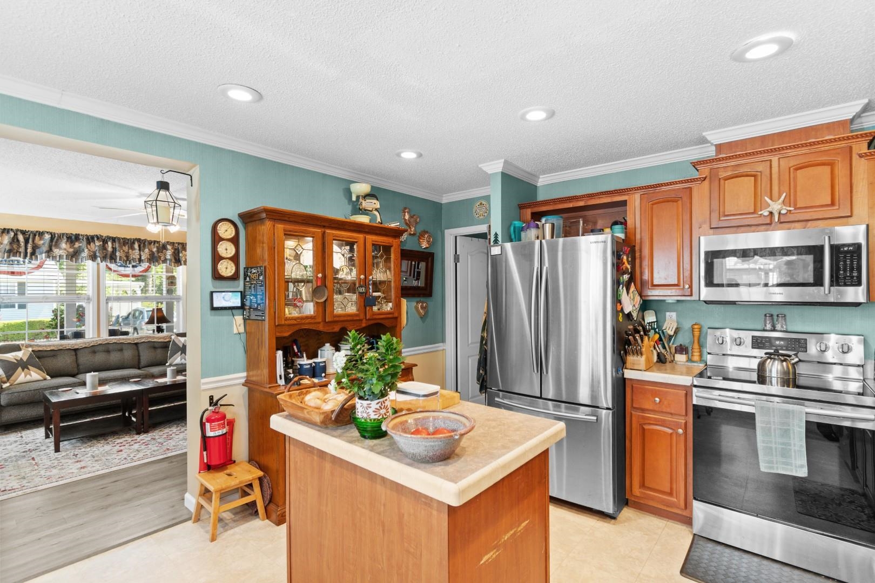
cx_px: 438
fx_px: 389
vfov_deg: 73.7
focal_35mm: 16
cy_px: 292
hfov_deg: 96.7
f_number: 4.8
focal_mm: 11
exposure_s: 1/3
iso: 100
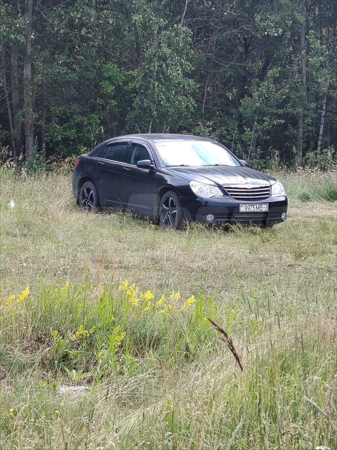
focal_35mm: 121
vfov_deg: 16.3
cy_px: 225
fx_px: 1571
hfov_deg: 12.2
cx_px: 168
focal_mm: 5.25
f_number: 1.75
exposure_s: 1/229
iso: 100
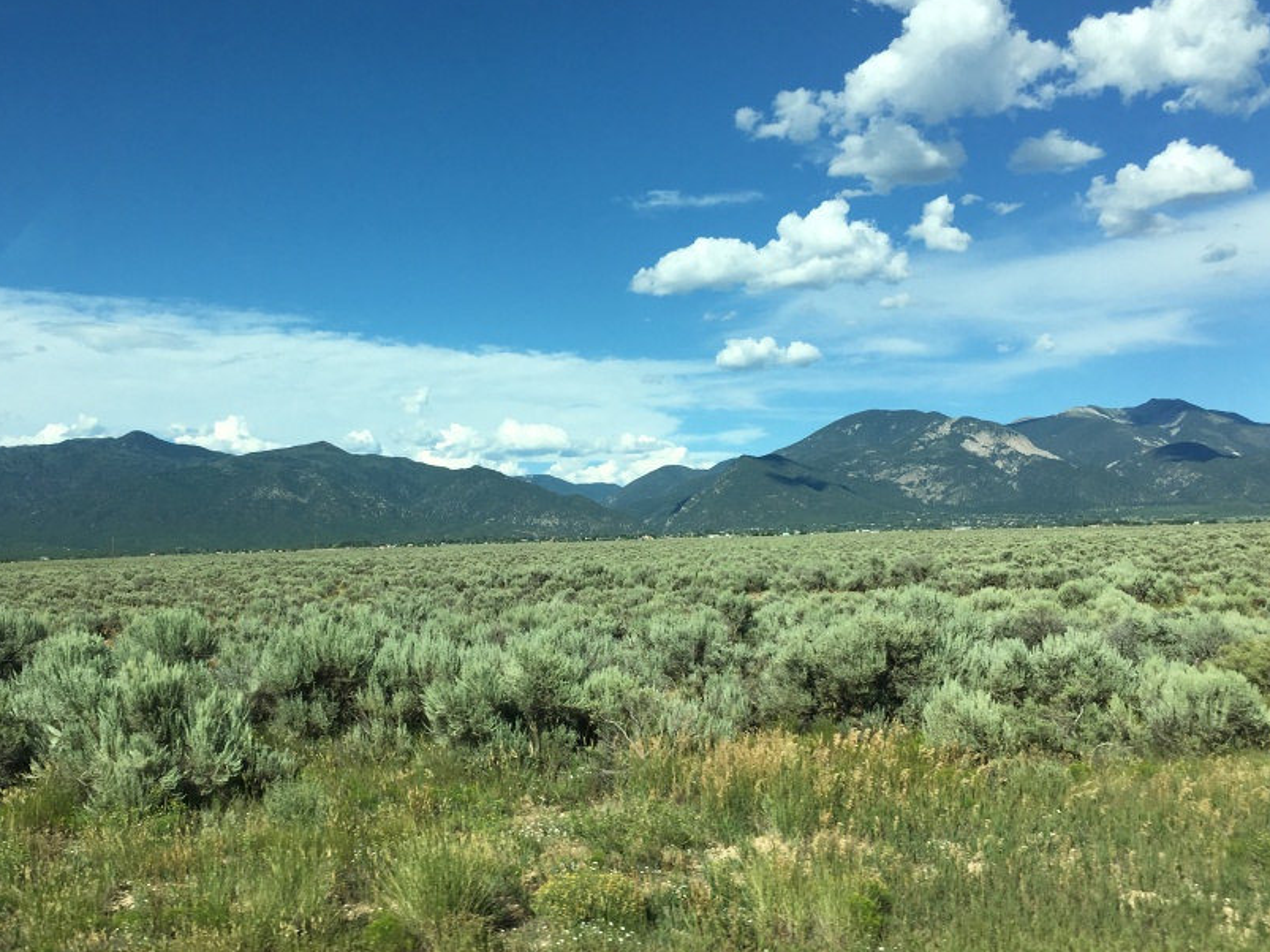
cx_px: 500
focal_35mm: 37
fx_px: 1357
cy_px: 498
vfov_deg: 38.6
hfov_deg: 49.8
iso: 25
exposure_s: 1/1972
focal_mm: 4.15
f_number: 2.2
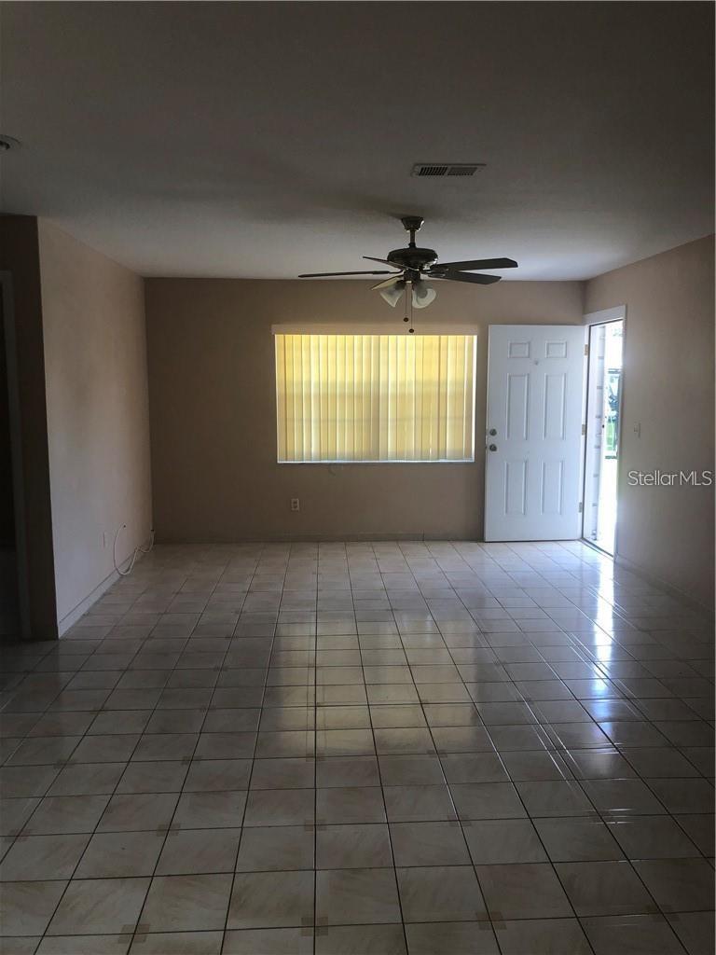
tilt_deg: -10.2
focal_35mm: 28
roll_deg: +0.9
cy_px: 478
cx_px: 358
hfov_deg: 49.7
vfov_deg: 63.4
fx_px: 772
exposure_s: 1/120
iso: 64
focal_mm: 3.99
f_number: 1.8
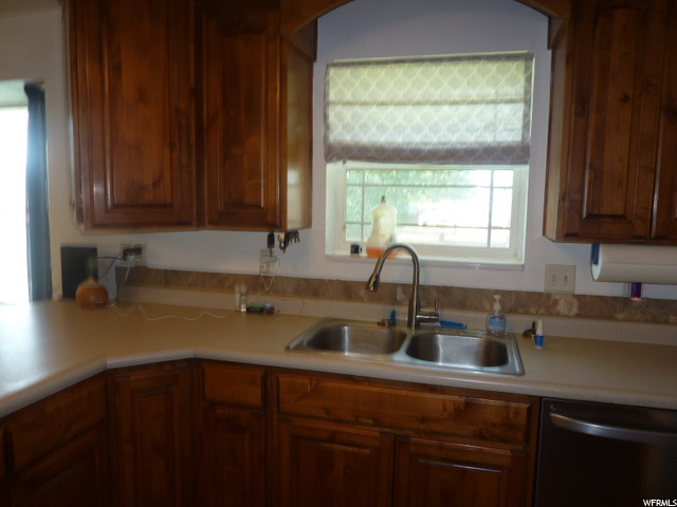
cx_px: 338
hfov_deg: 69.4
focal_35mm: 25
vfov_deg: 54.9
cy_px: 254
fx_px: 489
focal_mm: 4.1
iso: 100
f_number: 3.3
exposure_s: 1/30
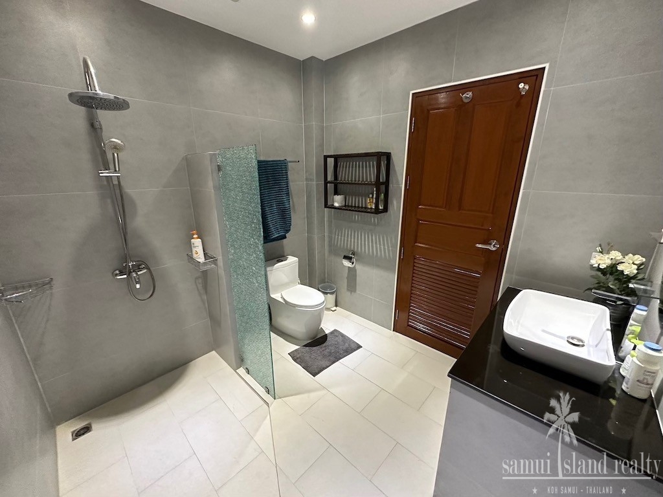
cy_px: 248
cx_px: 332
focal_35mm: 14
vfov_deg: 85.7
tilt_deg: -17.0
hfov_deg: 102.1
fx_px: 268
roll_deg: +0.0
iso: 800
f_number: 2.2
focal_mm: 2.22
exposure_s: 1/50
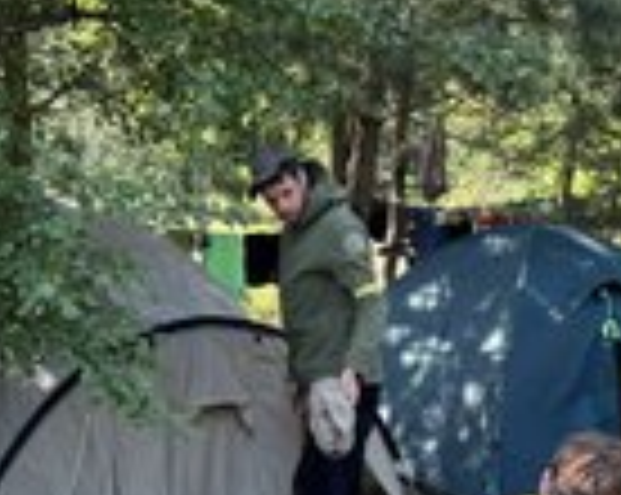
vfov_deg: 21.3
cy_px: 549
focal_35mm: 68
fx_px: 1248
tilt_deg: -18.3
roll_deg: +1.4
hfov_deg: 27.9
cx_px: 297
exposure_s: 1/470
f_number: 1.78
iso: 80
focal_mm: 6.76
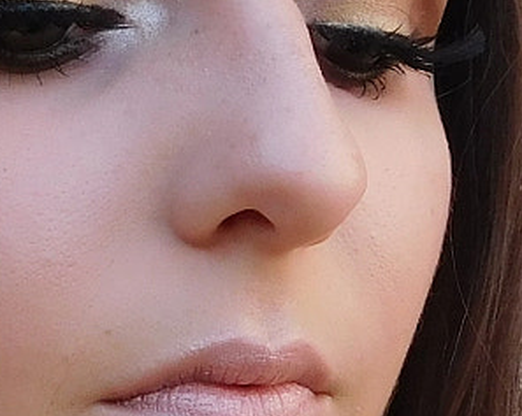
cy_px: 363
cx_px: 100
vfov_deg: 12.6
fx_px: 1868
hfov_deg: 15.8
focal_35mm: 121
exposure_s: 1/160
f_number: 3
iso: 125
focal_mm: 4
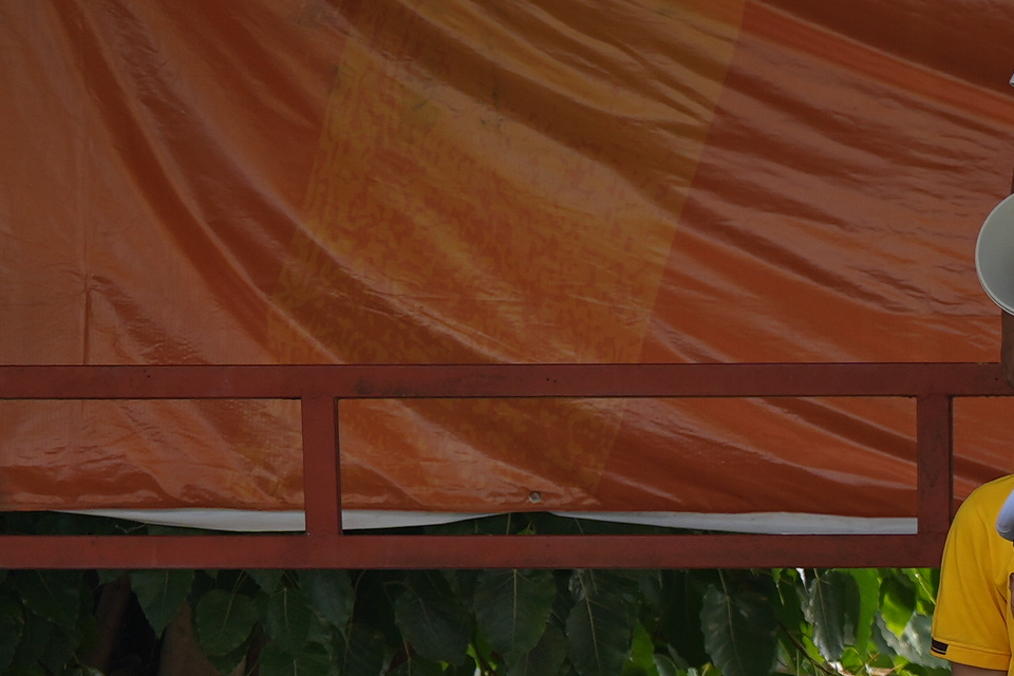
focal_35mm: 360
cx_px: 2215
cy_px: 1186
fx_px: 10139
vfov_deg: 3.8
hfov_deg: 5.6
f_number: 2.8
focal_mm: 75
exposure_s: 1/640
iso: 160
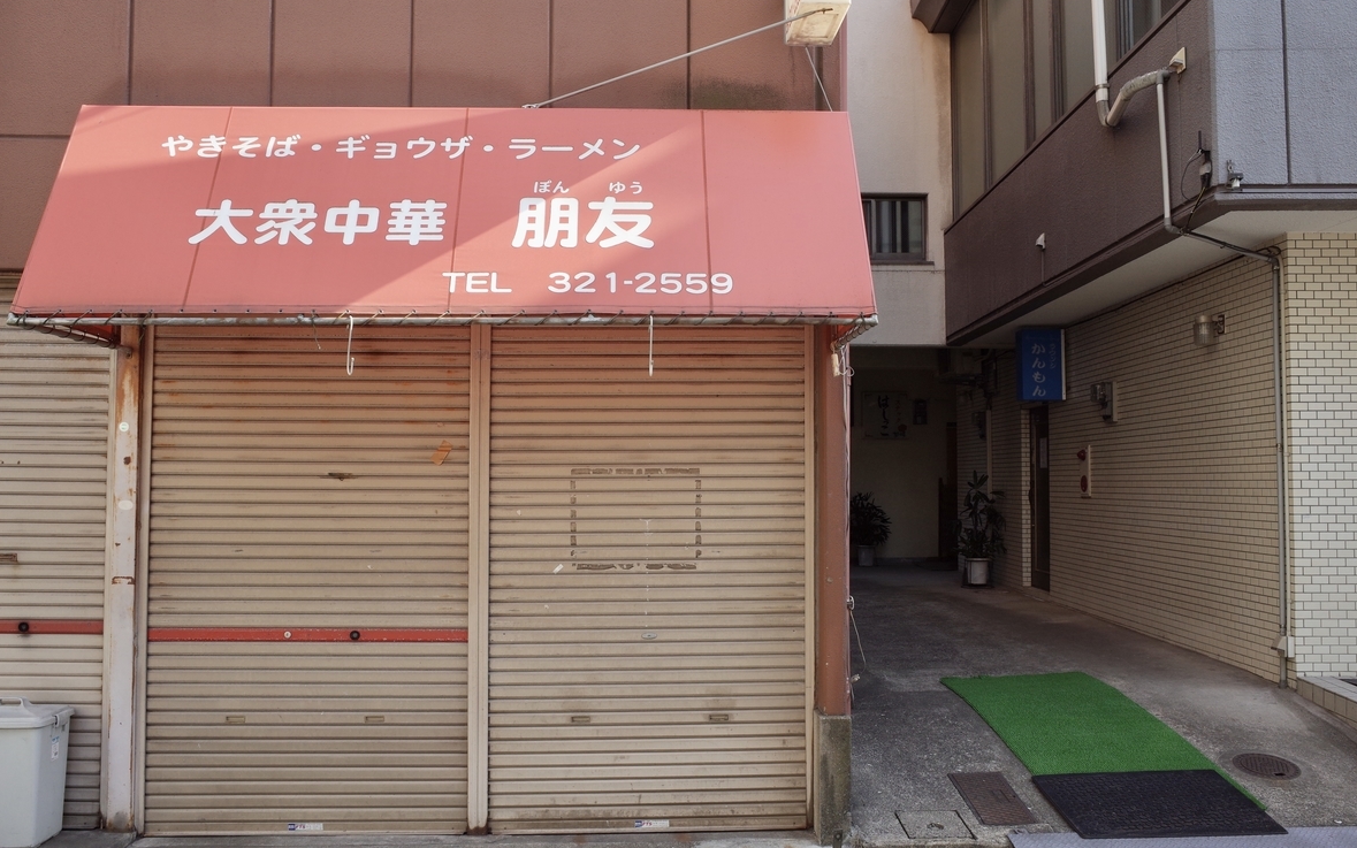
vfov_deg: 43.1
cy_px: 440
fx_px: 1073
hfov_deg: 64.6
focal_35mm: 29
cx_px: 684
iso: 200
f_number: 5.6
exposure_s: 1/180
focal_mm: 18.3
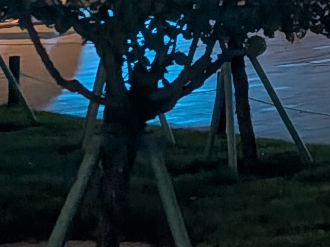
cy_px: -138
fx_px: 1430
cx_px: 986
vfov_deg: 9.6
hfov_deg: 9.9
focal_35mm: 150
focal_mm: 4.53
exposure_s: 1/100
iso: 42
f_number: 1.7
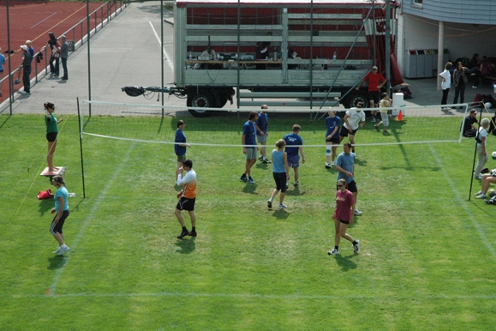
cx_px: 272
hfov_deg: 17.6
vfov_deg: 11.8
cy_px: 161
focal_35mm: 116
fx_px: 1598
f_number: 14
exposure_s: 1/800
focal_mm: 70
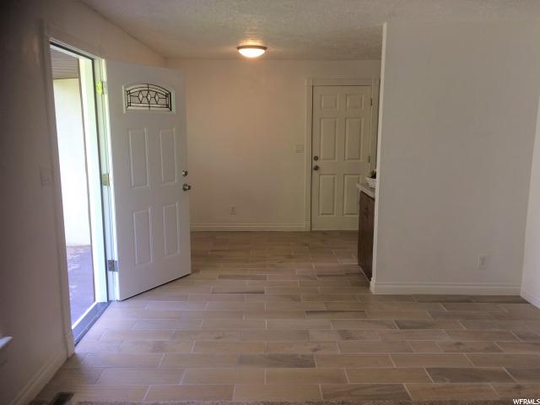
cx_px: 270
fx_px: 452
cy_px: 202
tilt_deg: -8.6
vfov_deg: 48.2
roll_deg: -0.3
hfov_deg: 61.7
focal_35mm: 29
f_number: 2.2
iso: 32
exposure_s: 1/60
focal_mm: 4.15
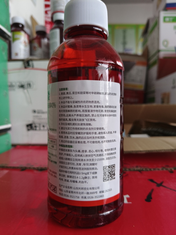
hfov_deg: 58.9
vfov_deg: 73.9
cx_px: 88
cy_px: 118
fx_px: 156
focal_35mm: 23
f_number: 1.88
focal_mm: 5.56
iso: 1132
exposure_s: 1/50
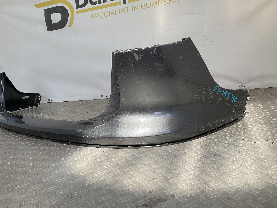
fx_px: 232
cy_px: 104
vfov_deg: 48.2
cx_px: 138
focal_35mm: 29
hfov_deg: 61.7
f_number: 1.8
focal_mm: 3
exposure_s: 1/403
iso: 16
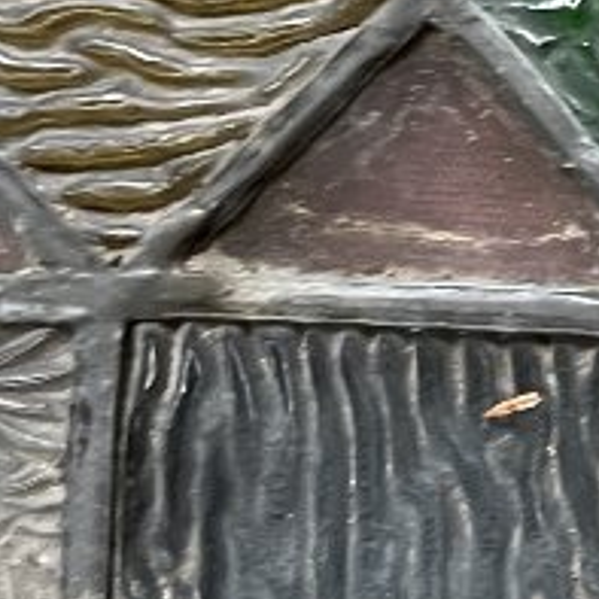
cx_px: 1268
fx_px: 2741
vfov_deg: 12.1
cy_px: -207
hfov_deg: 11.1
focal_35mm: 140
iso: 125
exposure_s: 1/62
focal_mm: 4.2
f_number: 1.6
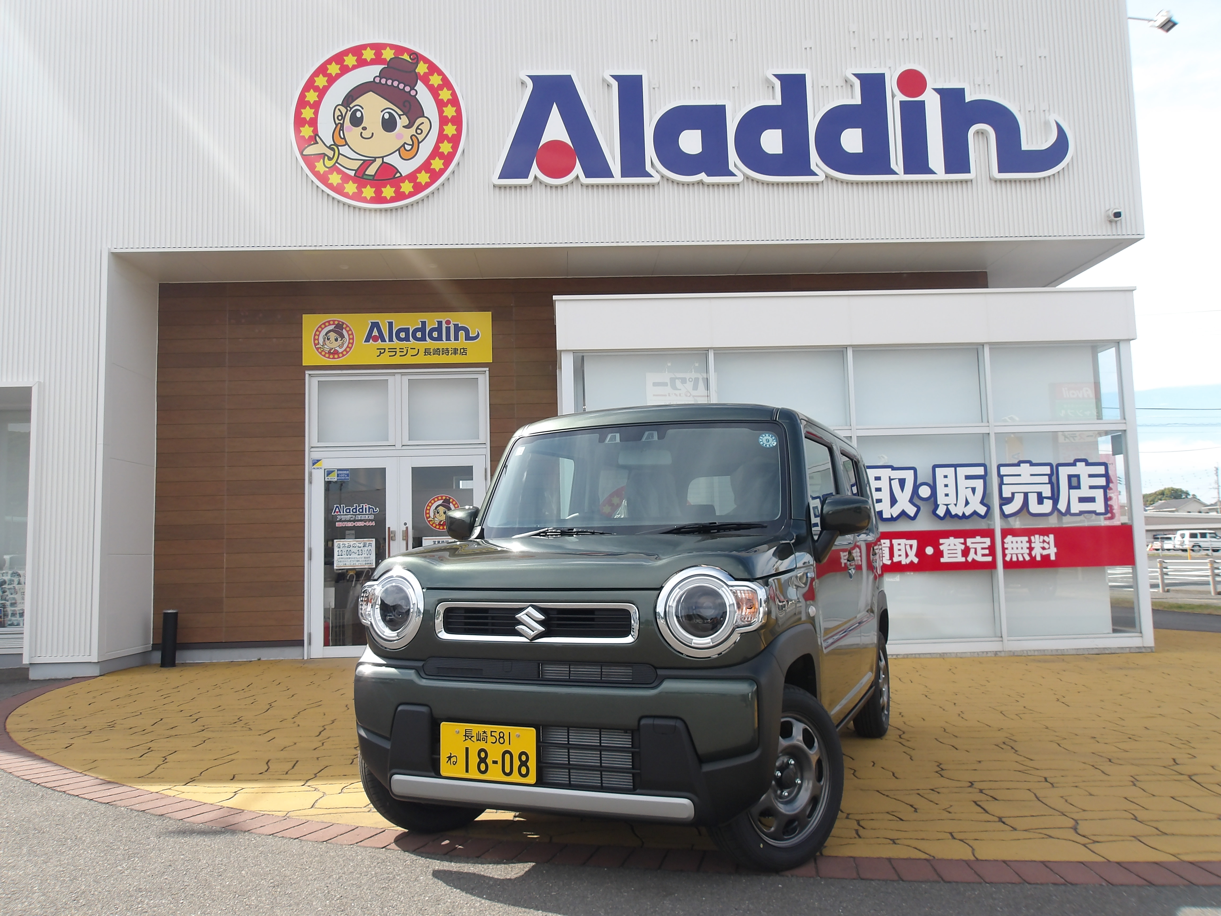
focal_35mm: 27
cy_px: 458
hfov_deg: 65.3
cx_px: 610
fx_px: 952
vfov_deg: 51.4
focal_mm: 4.9
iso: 100
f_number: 10.4
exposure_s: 1/60
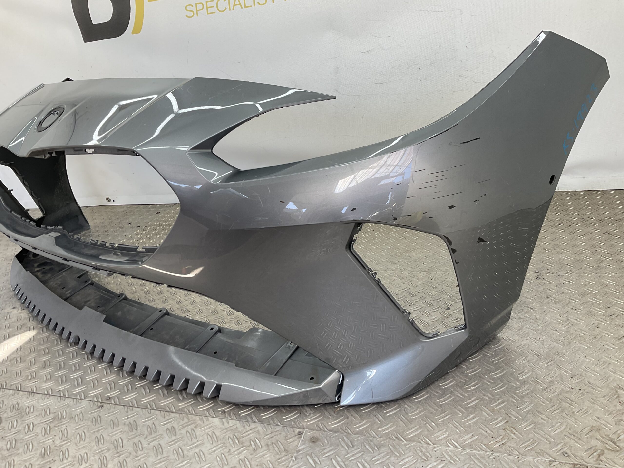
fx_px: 523
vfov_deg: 48.2
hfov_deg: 61.7
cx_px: 312
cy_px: 234
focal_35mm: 29
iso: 16
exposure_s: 1/109
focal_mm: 3
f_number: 1.8
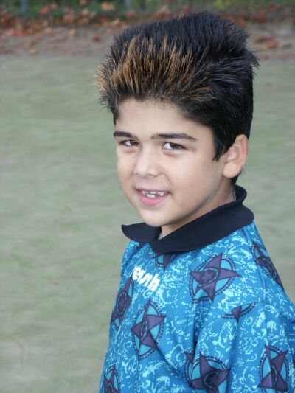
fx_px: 1306
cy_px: 196
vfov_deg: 17.1
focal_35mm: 115
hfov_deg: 12.9
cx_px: 148
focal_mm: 28.45
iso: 200
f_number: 3.5
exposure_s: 1/90
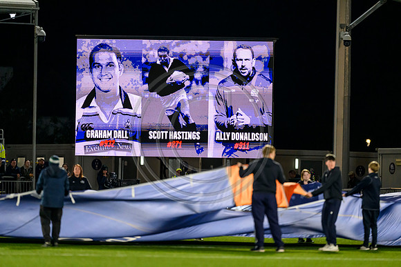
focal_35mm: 400
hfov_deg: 5.2
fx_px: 4456
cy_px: 134
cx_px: 200
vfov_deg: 3.4
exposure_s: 1/1250
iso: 6400
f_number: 2.8
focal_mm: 400
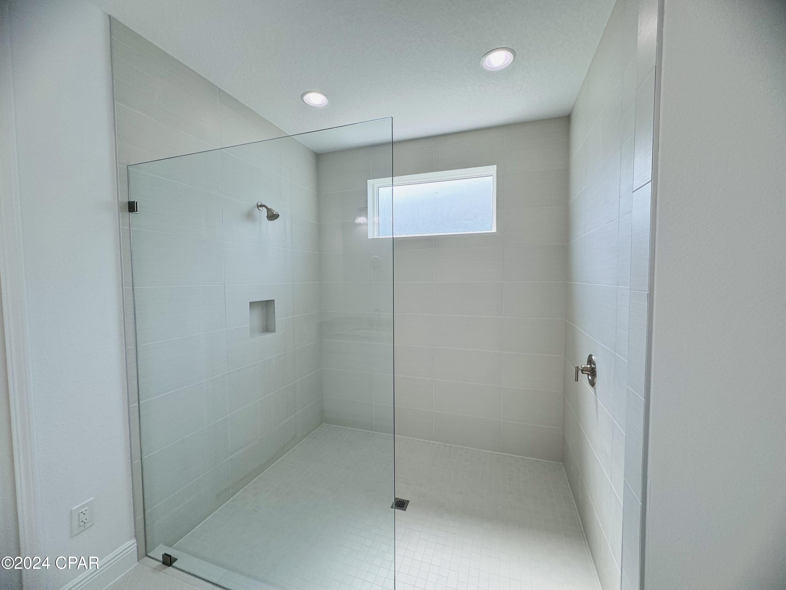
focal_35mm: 14
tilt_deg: -3.2
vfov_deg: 85.7
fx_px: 318
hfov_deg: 102.1
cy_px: 295
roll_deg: -0.4
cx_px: 393
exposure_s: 1/120
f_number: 2.2
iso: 40
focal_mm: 2.22
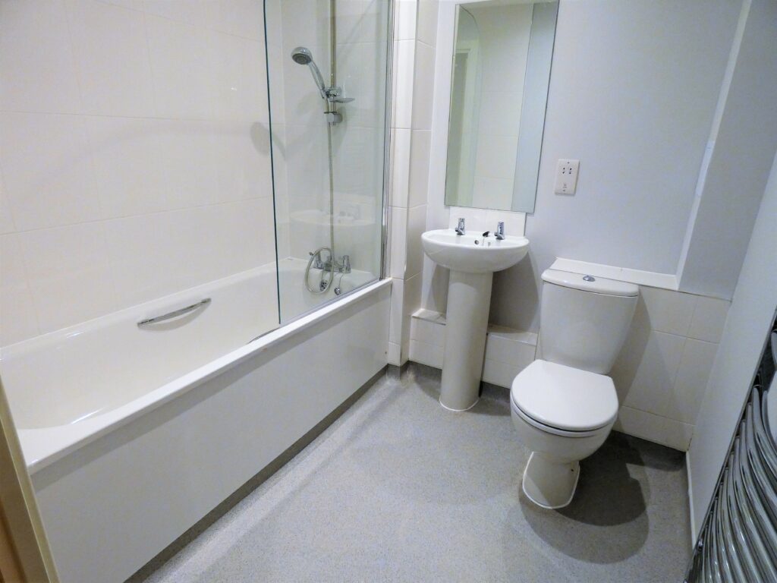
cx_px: 388
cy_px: 292
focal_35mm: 20
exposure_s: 1/60
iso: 200
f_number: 2.8
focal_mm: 3.6
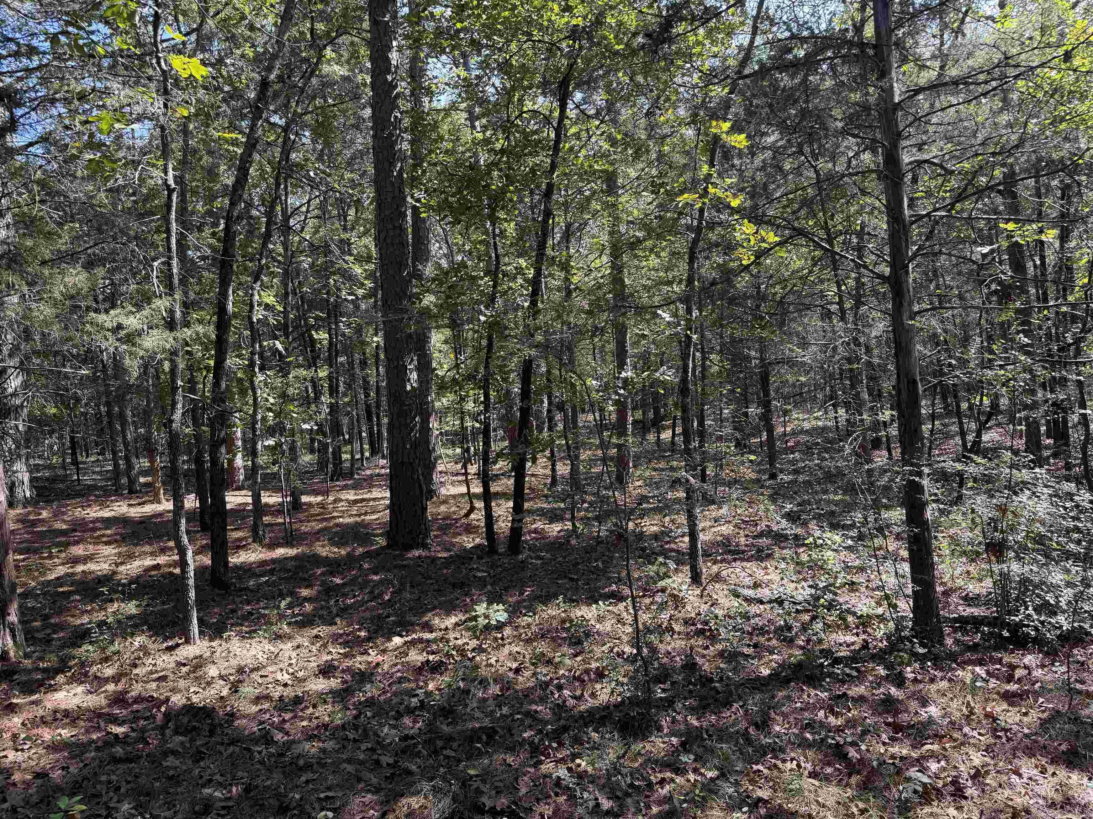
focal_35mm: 24
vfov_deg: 56.8
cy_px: 410
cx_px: 546
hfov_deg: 71.6
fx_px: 758
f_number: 1.78
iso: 80
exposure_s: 1/341
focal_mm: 6.76
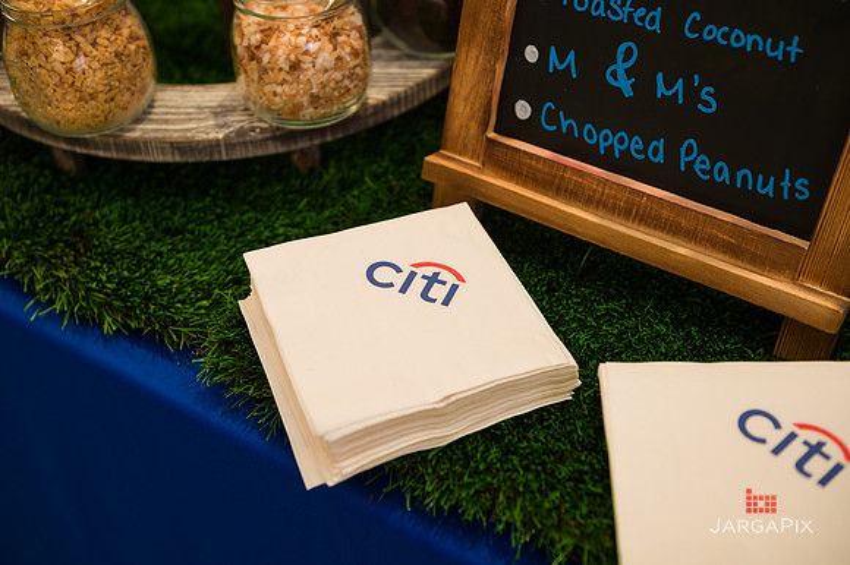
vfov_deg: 28.0
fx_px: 1133
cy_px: 282
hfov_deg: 41.1
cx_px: 425
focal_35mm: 48
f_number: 4
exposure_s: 1/200
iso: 400
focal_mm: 48
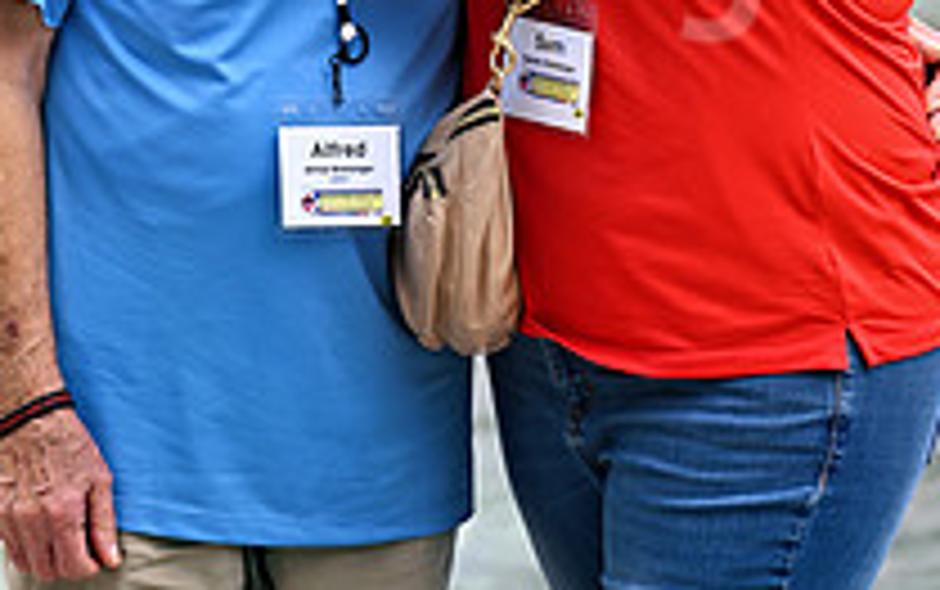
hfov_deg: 3.2
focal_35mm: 657
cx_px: 400
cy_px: -324
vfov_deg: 2.0
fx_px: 16845
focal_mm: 200
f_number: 3.5
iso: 90
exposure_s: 1/320
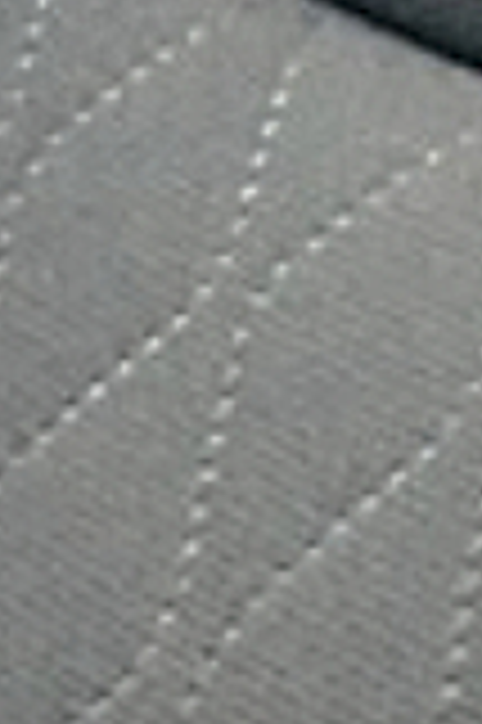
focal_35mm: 311
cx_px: -662
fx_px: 6259
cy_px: -594
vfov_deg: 6.5
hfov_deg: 4.3
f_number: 1.8
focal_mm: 3
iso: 64
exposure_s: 1/60
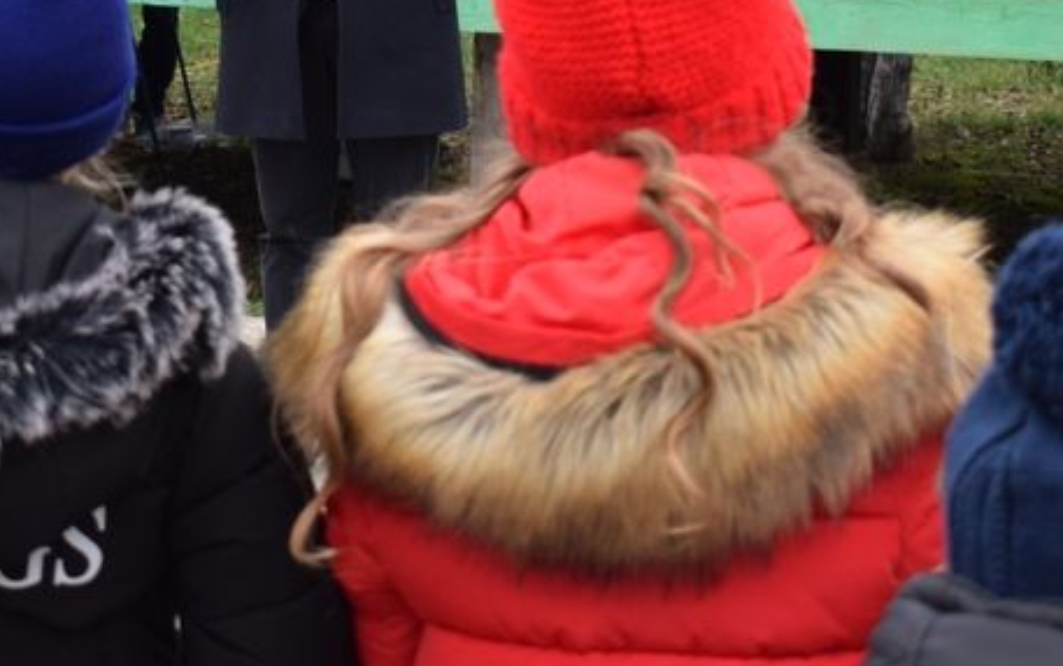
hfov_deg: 15.2
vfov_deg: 9.4
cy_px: -232
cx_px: 544
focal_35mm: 137
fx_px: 3970
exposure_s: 1/80
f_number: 4.5
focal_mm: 32
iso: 400
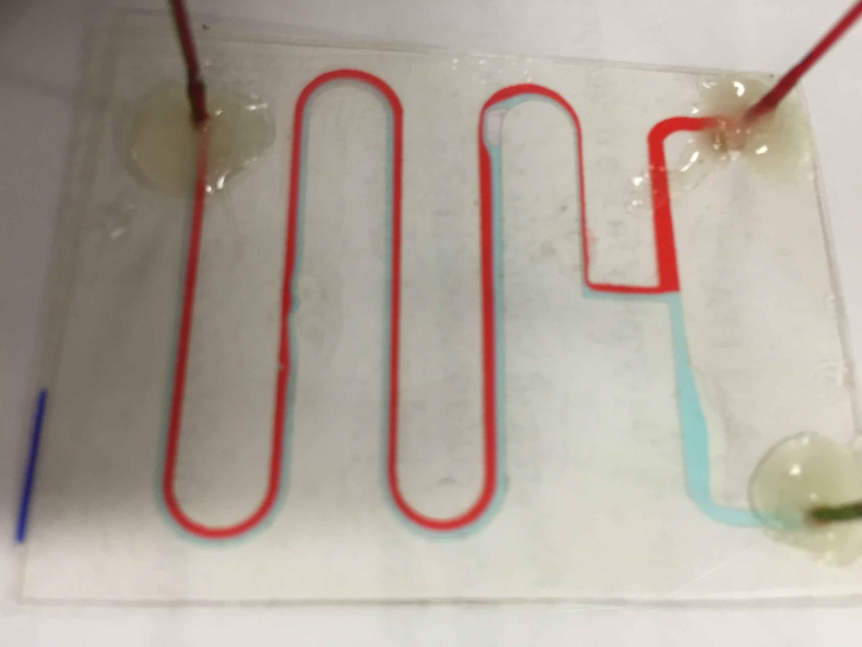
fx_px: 722
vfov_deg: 48.2
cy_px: 324
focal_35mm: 29
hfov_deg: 61.7
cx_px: 431
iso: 64
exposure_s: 1/30
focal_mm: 4.15
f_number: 2.2
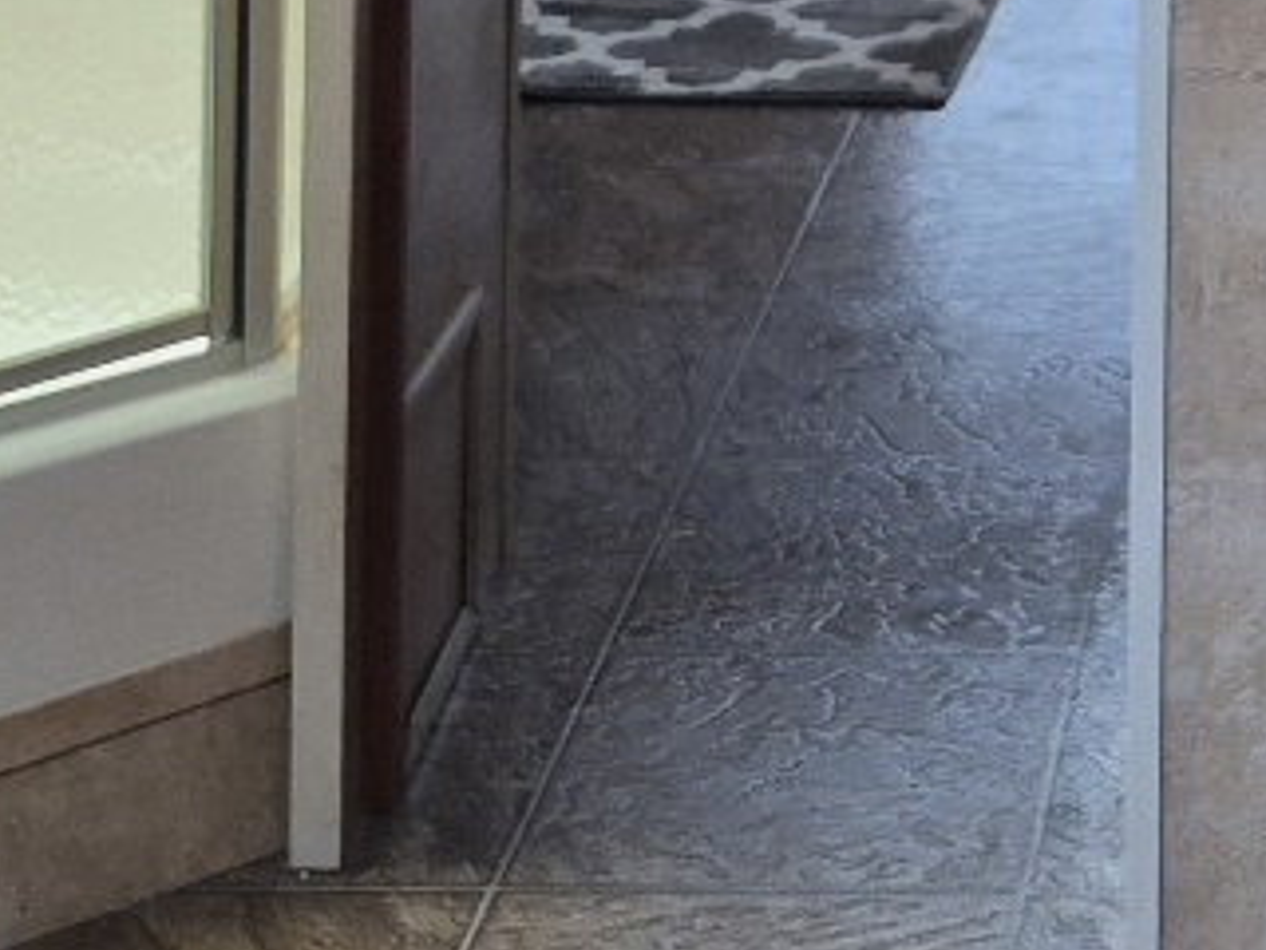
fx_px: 4206
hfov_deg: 16.3
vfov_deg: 11.3
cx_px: 1594
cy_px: -1140
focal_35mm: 115
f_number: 1.8
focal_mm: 5.4
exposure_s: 1/120
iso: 400
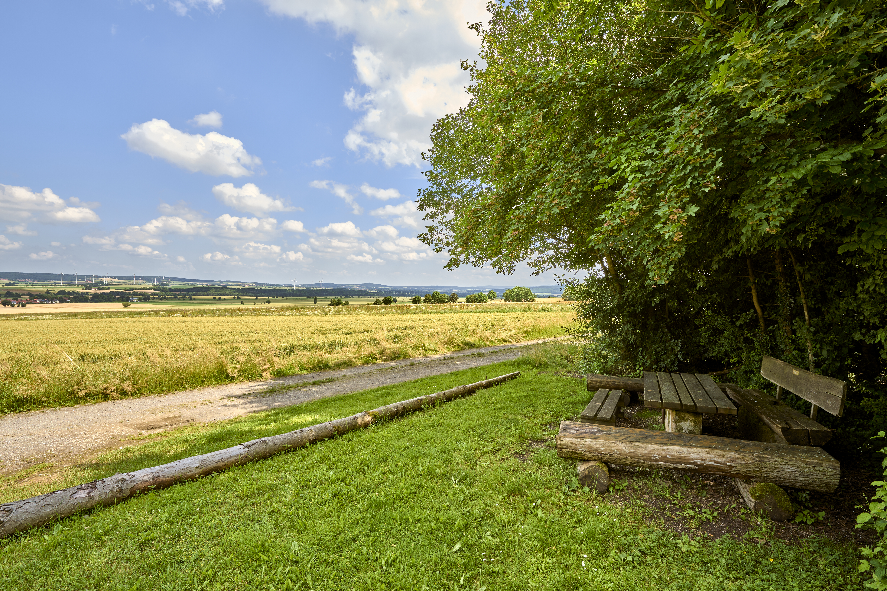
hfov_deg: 93.3
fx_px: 419
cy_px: 296
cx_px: 444
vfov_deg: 70.4
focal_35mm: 17
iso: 64
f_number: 11
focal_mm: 17
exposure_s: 1/40
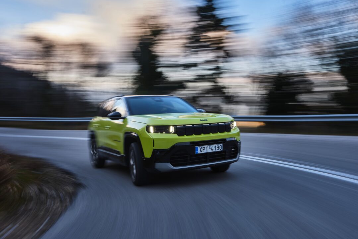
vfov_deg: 43.6
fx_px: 298
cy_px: 131
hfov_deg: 61.9
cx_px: 188
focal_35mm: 30
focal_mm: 18.2
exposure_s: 1/6
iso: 125
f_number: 18
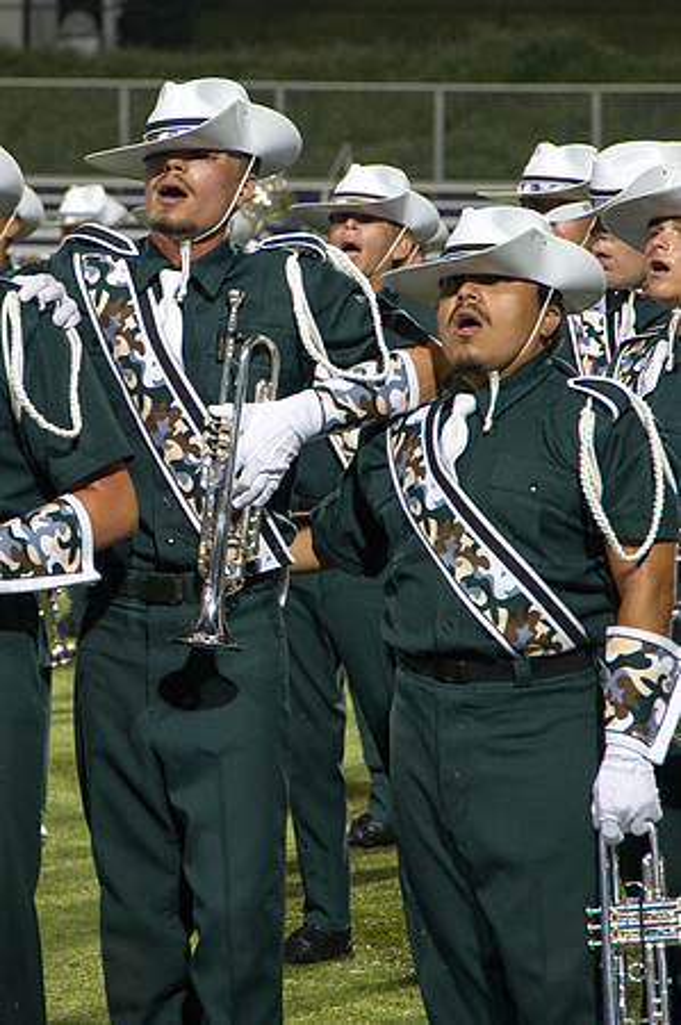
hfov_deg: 6.4
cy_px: 398
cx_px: 169
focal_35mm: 214
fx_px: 6083
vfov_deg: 9.6
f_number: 5.6
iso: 2500
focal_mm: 110
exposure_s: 1/160
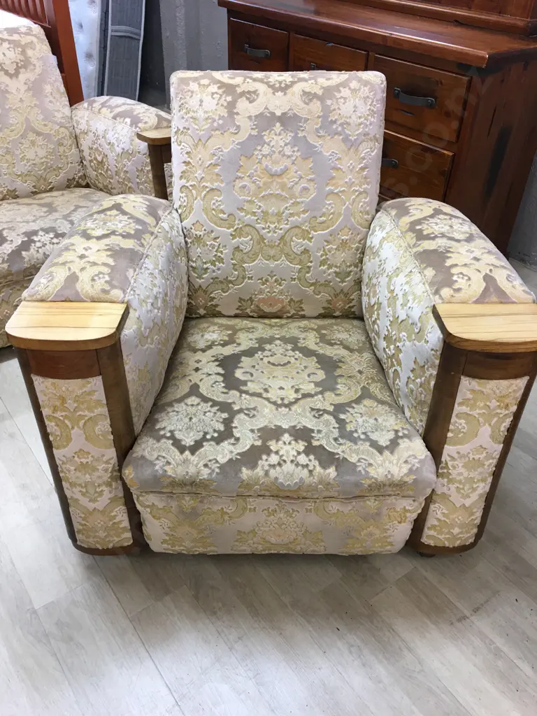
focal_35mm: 29
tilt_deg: -35.6
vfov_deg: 61.7
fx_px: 600
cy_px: 358
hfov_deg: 48.2
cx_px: 268
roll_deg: -3.3
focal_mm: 4.15
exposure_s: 1/17
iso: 40
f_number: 2.2
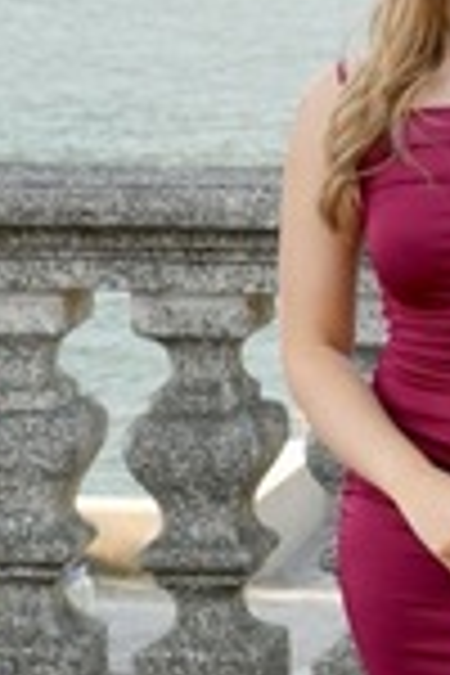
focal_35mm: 182
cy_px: 171
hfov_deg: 7.5
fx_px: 3412
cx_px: 513
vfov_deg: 11.3
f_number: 5
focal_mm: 38
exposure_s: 1/60
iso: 100
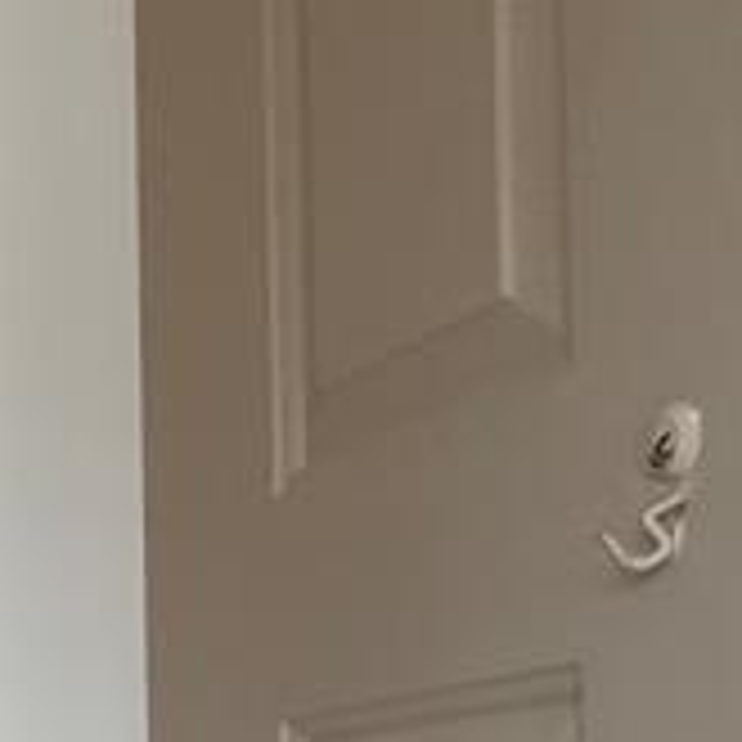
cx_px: -1448
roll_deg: +0.2
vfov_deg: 20.9
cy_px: 899
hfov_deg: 11.8
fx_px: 1867
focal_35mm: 77
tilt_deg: +1.6
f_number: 2.2
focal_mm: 2.22
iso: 200
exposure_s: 1/120
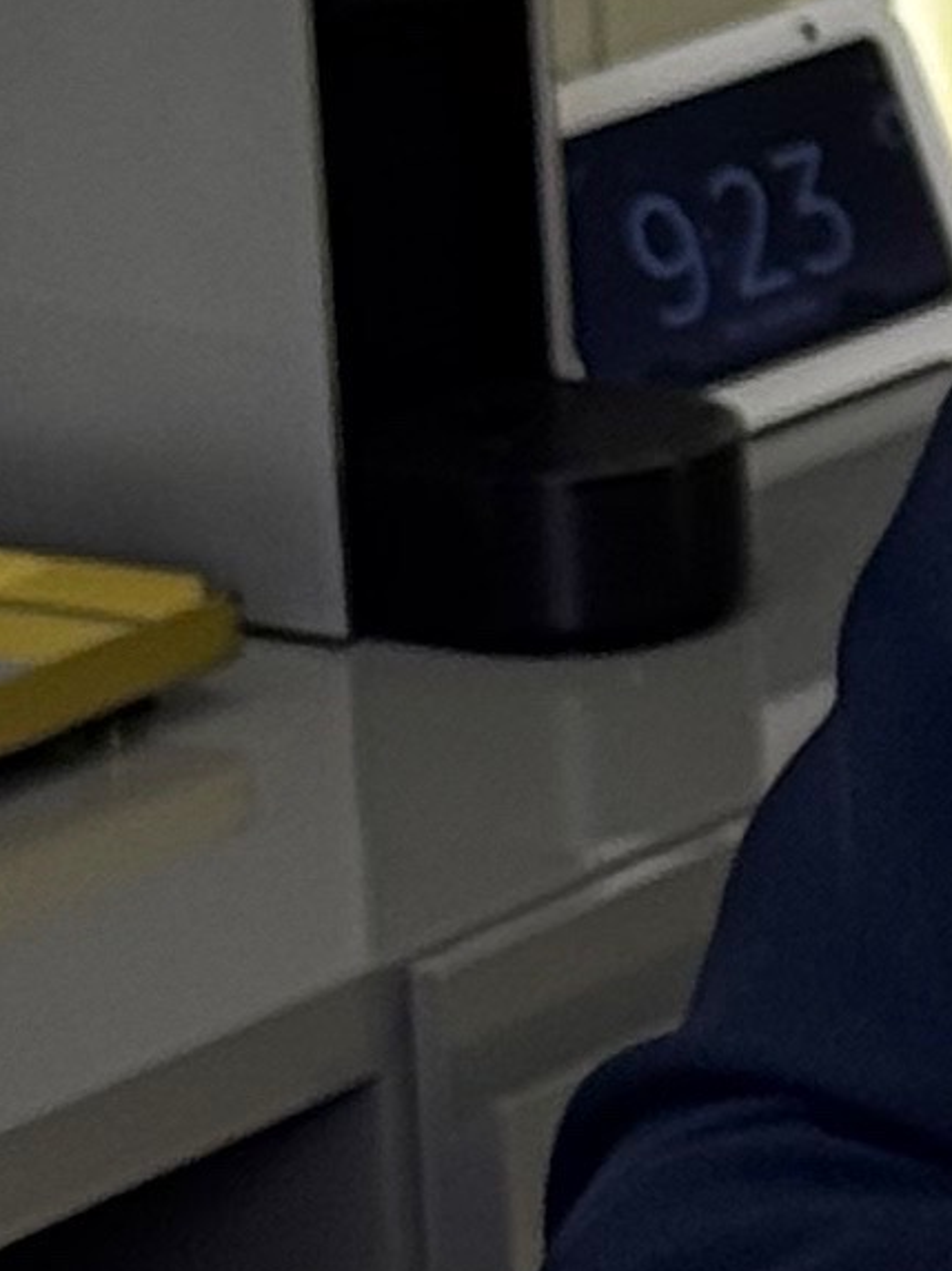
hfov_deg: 4.2
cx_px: 3069
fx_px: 12408
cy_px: -49
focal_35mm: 338
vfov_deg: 5.8
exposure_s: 1/60
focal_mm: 6.76
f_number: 1.78
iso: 50
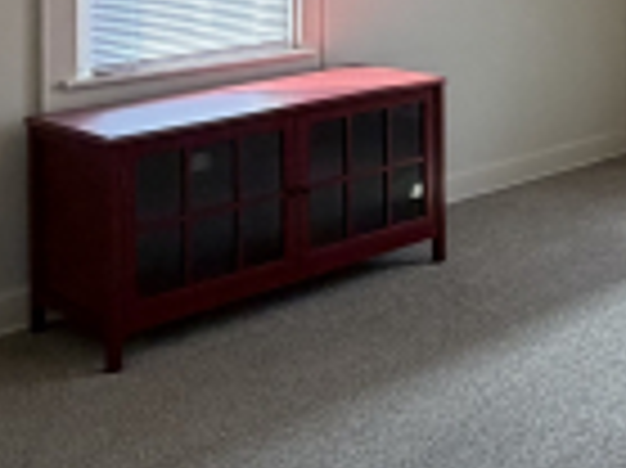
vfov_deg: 20.2
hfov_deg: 26.8
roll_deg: +0.4
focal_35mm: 67
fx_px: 1211
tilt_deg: -1.3
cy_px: -122
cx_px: 678
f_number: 2.2
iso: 200
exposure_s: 1/120
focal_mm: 2.22
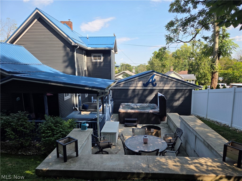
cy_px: 90
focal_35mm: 23
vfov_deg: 58.9
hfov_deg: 73.9
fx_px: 161
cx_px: 121
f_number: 1.8
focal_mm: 5.4
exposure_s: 1/1983
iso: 80
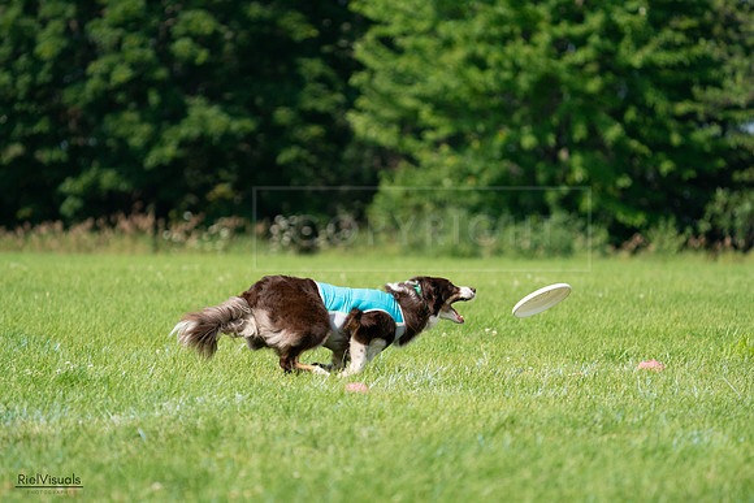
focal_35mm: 250
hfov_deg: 8.2
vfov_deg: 5.5
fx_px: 5237
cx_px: 377
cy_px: 252
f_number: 5.6
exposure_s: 1/4000
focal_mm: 250
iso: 1250
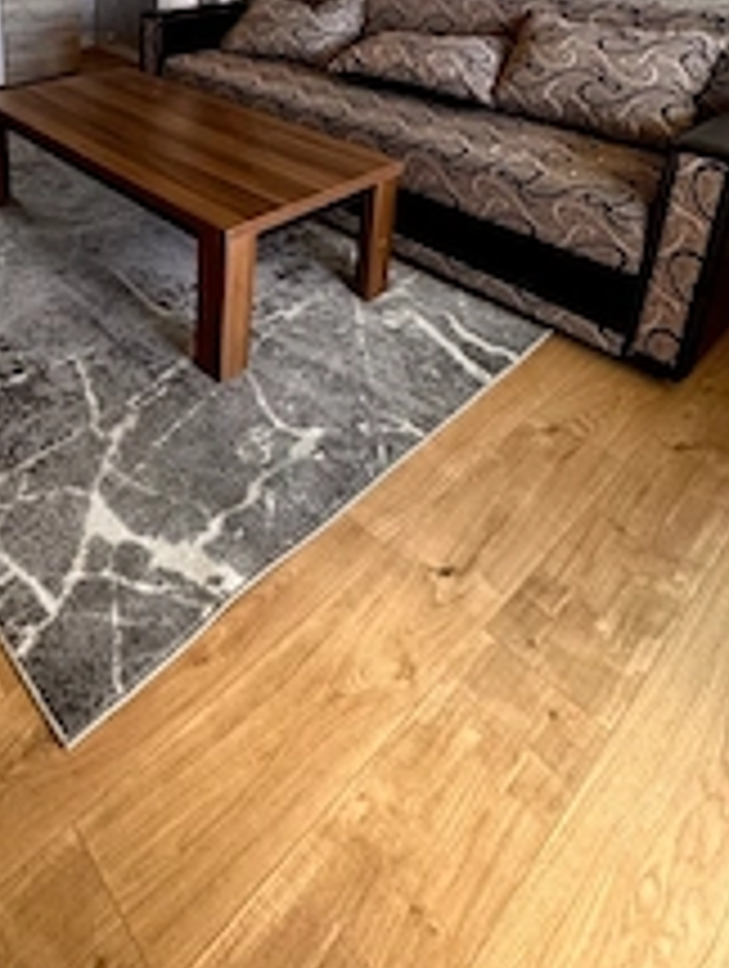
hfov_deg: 49.6
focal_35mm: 26
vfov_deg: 57.4
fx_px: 728
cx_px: 130
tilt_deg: -16.3
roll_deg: +0.0
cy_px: 90
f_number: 2.2
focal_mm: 2.22
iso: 320
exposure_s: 1/96
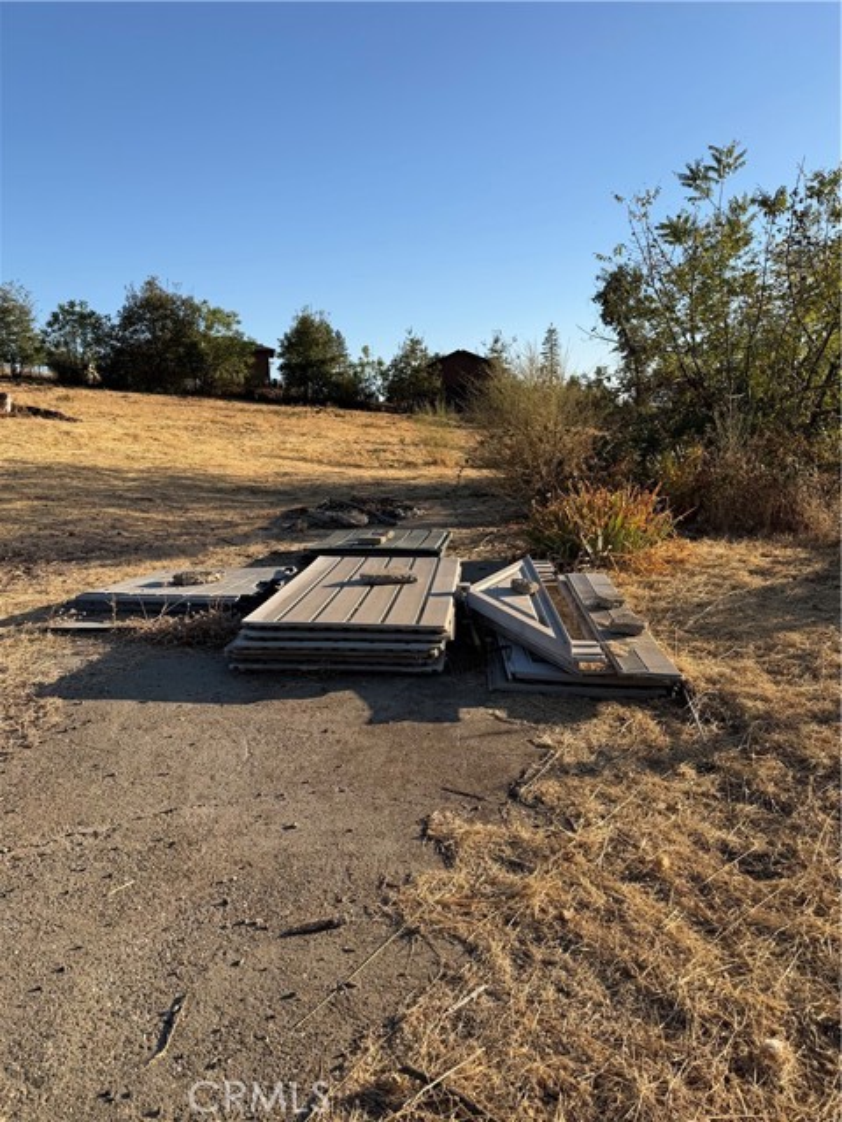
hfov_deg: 56.8
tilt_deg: -11.0
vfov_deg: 71.6
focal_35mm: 24
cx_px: 421
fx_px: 778
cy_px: 561
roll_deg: +2.2
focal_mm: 6.76
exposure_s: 1/3145
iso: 80
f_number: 1.78
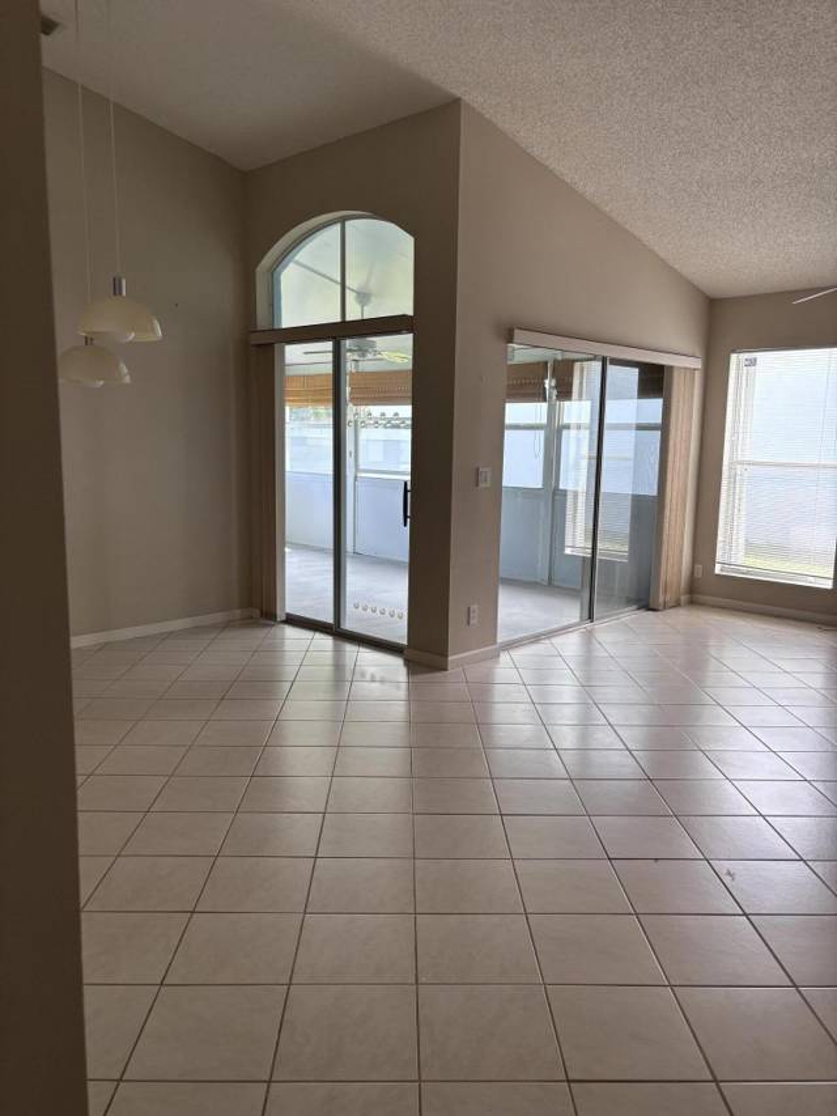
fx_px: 838
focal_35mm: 26
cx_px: 418
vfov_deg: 67.3
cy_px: 558
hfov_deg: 53.1
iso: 100
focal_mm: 5.96
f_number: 1.6
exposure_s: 1/121
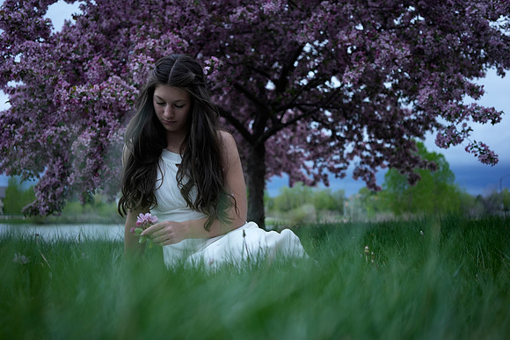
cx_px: 255
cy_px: 170
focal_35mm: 35
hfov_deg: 54.4
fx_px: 496
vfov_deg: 37.9
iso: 400
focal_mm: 35
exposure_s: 1/500
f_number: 2.8
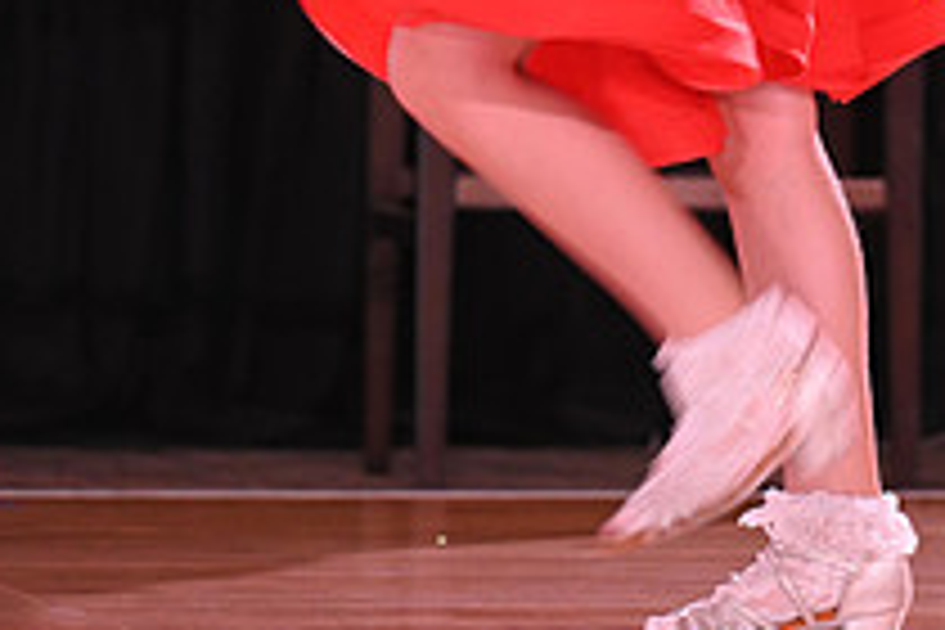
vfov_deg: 3.3
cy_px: -374
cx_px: 776
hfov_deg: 5.0
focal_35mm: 414
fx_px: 10867
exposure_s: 1/200
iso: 1600
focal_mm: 150
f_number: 5
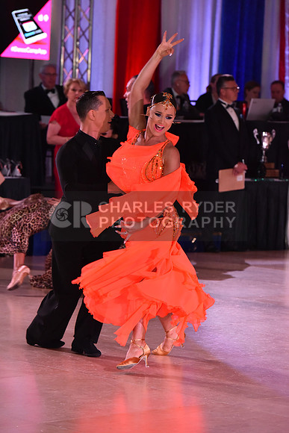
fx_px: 2106
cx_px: 144
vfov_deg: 11.7
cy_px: 216
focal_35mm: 175
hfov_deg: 7.9
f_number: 6.3
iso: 2500
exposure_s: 1/320
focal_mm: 175
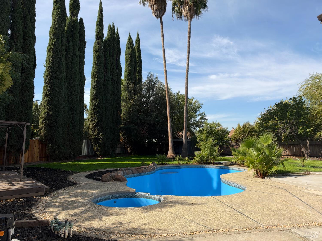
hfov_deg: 71.6
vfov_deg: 56.8
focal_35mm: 24
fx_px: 223
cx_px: 161
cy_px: 120
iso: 64
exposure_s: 1/3534
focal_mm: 6.93
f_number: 1.8
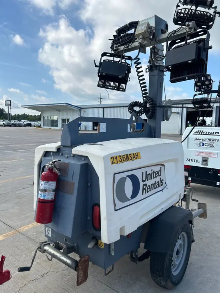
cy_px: 146
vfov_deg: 67.3
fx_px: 220
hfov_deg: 53.1
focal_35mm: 26
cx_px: 110
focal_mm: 5.7
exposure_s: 1/3165
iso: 50
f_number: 1.5
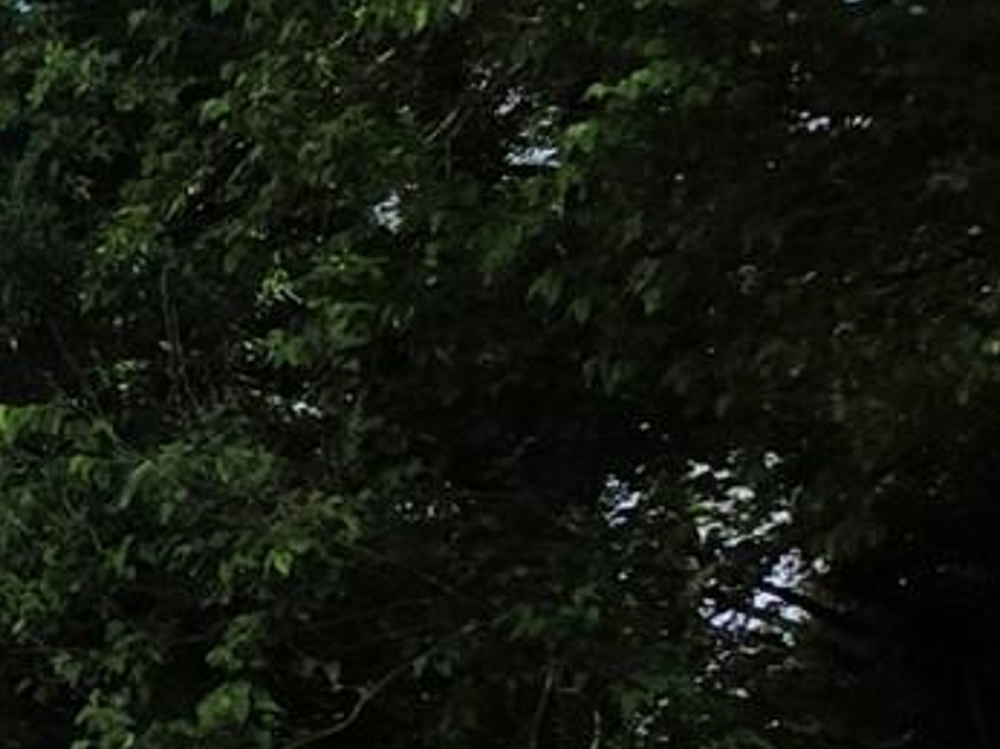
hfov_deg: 15.7
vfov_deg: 17.3
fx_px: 2223
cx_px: -1298
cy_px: 1105
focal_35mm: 77
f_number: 1.9
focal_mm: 2.2
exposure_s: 1/1874
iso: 40
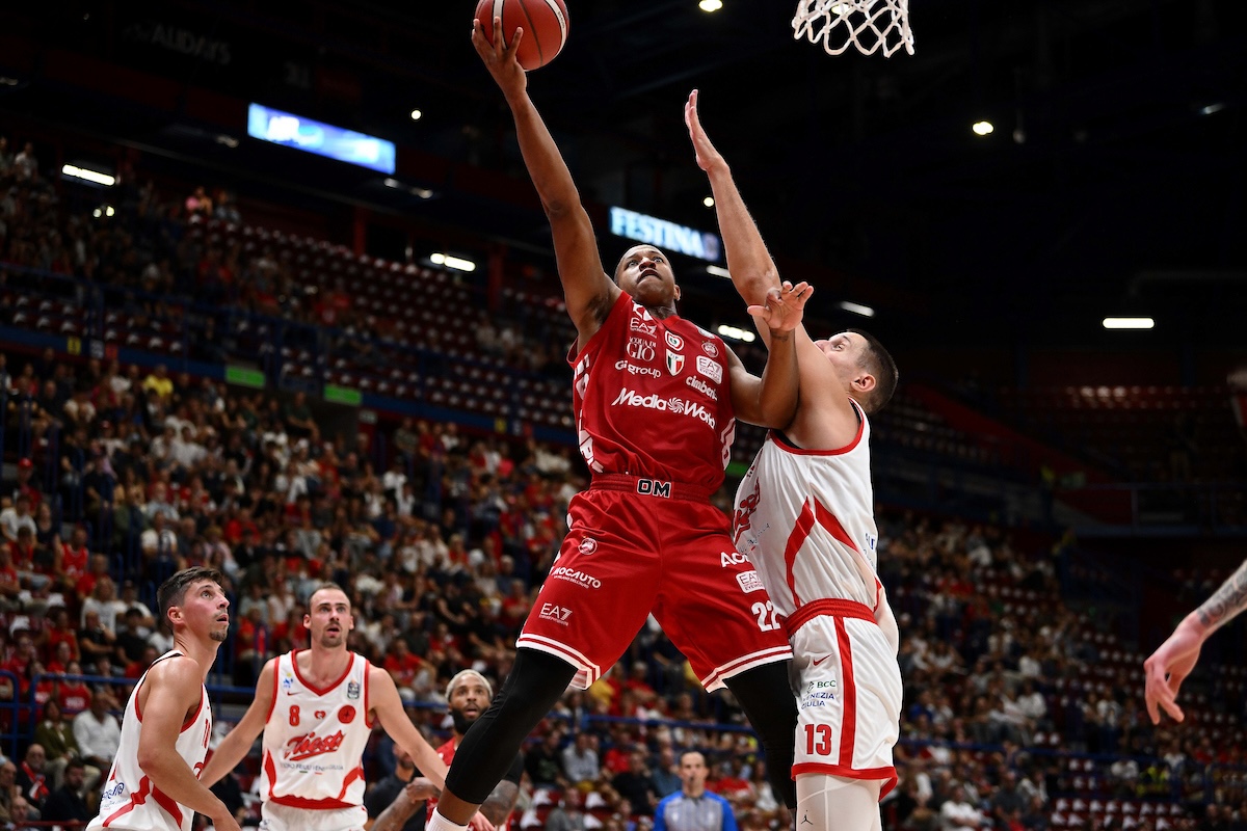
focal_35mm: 70
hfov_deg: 28.8
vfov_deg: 19.5
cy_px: 416
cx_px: 624
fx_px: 2425
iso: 2500
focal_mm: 70
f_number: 2.8
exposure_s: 1/1250
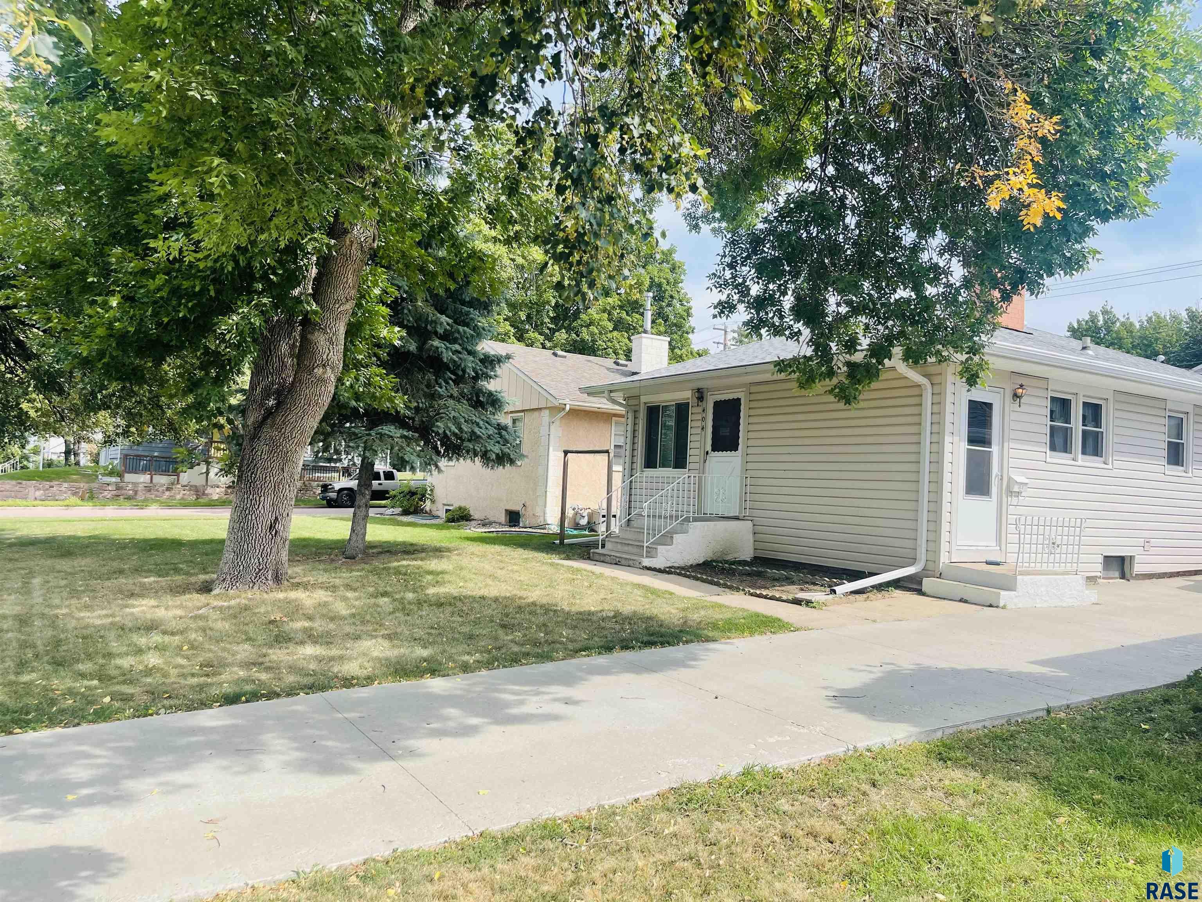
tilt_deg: +2.0
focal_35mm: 25
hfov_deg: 69.4
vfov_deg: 54.9
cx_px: 601
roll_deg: -3.3
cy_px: 451
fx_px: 868
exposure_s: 1/1642
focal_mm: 5.1
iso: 32
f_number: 1.6
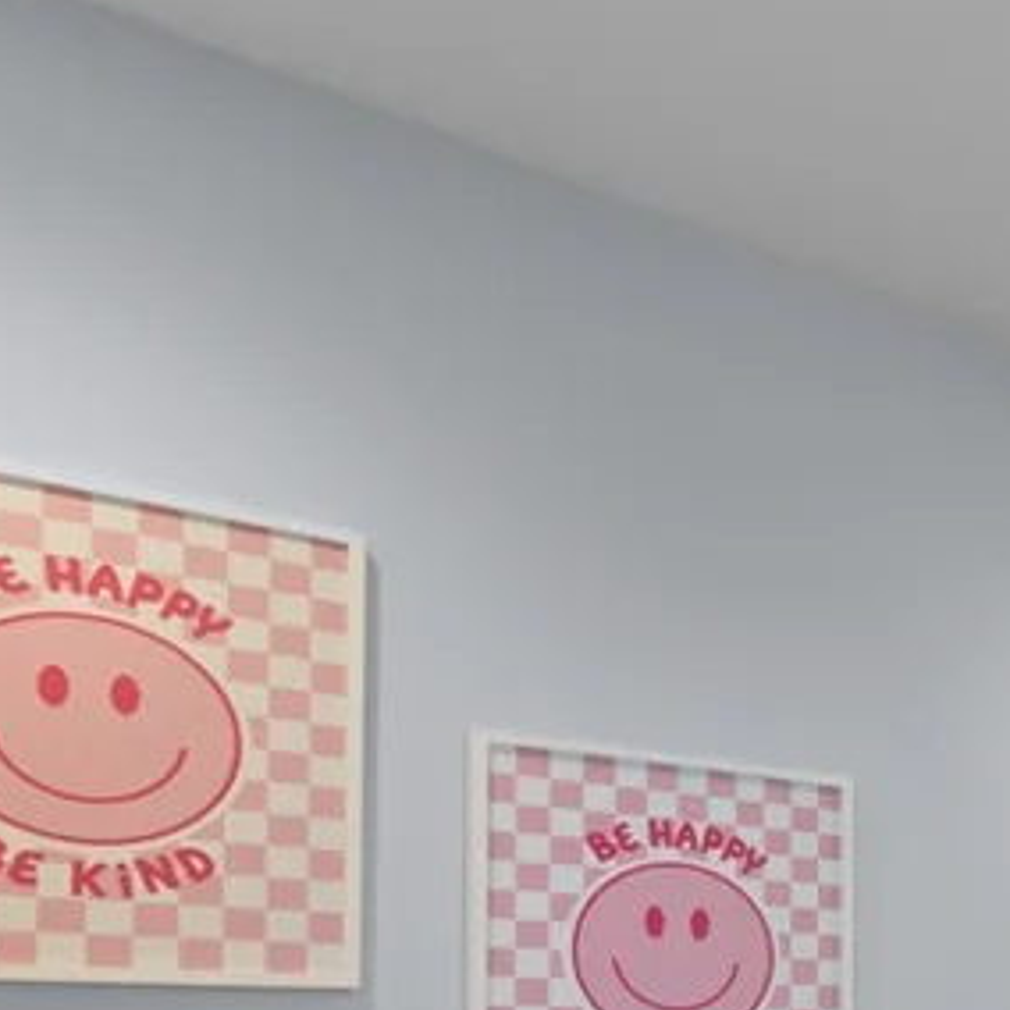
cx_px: 1686
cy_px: 1054
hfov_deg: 24.0
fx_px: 1518
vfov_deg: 33.1
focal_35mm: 46
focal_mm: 10
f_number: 8
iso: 400
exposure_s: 1/5
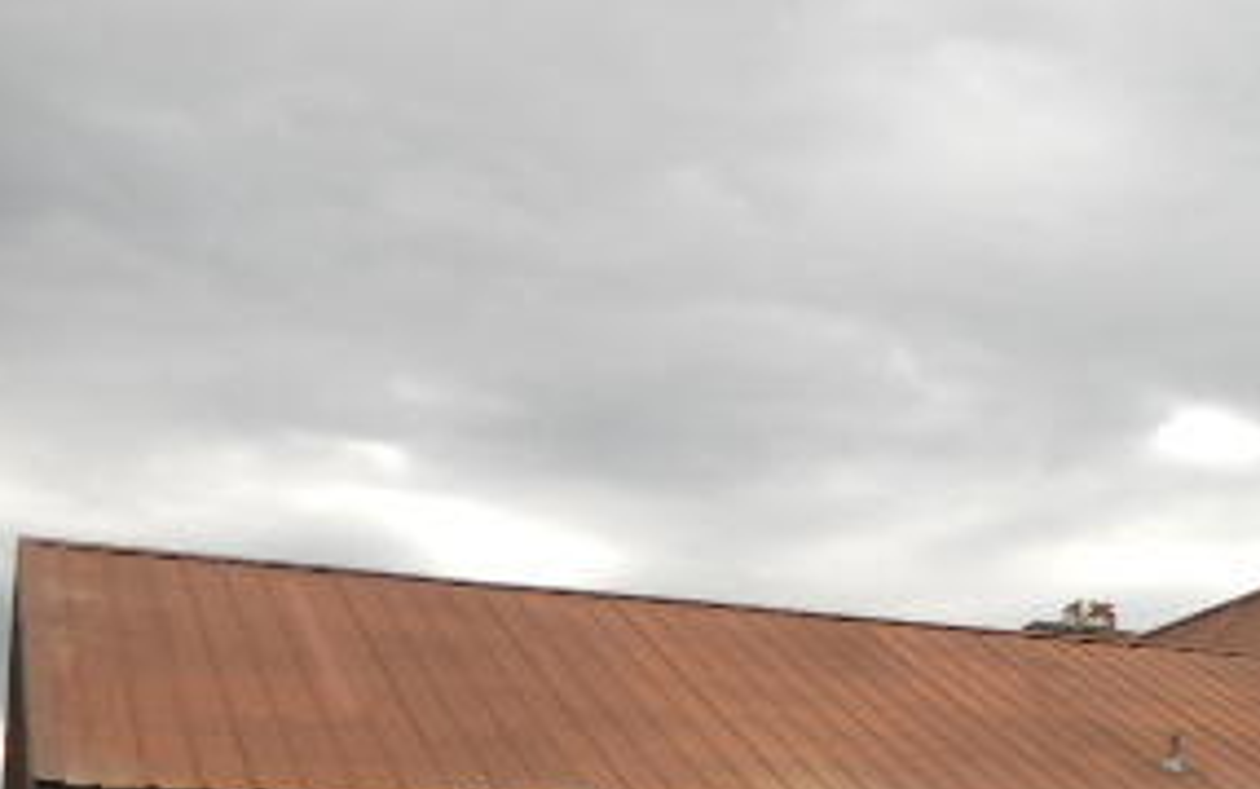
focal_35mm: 64
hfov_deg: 29.1
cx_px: 1370
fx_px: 2199
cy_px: 912
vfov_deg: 19.3
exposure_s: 1/500
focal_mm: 4.9
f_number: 3.2
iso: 80
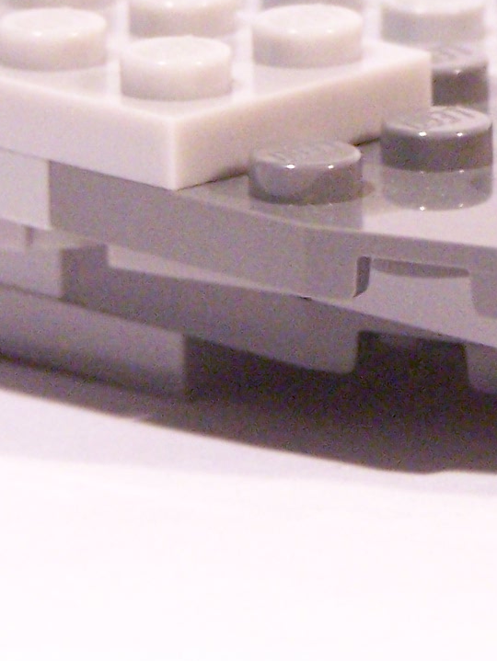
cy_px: 84
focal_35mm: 376
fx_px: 7192
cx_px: 788
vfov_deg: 5.3
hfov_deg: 3.9
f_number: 3.6
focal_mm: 17.5
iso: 400
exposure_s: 1/30
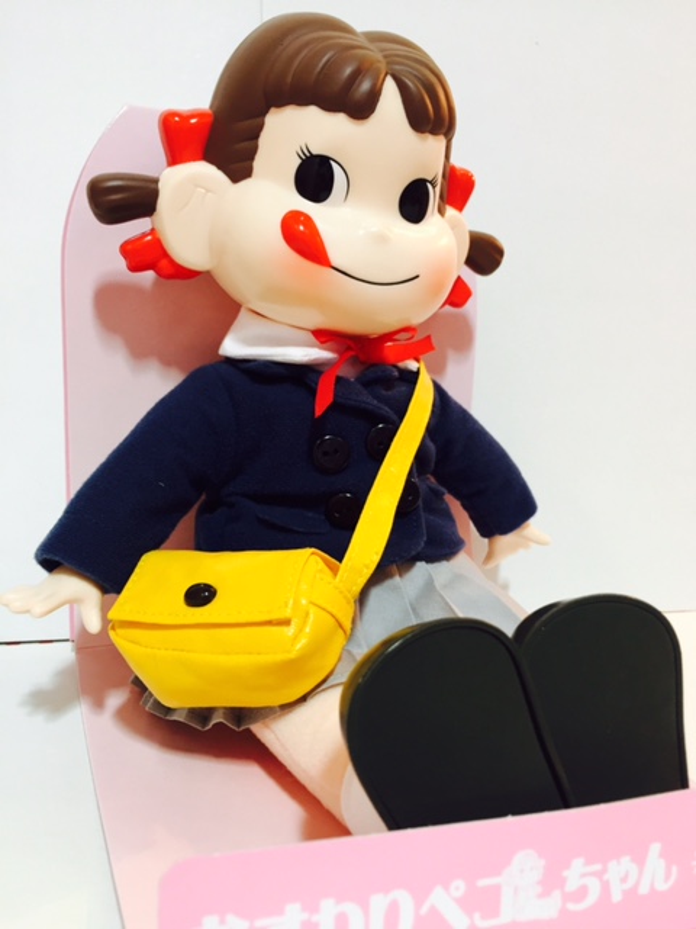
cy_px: 464
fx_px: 777
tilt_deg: -11.8
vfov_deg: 61.7
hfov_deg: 48.2
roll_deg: -4.0
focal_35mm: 29
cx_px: 348
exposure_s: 1/33
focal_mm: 4.15
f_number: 2.2
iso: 100
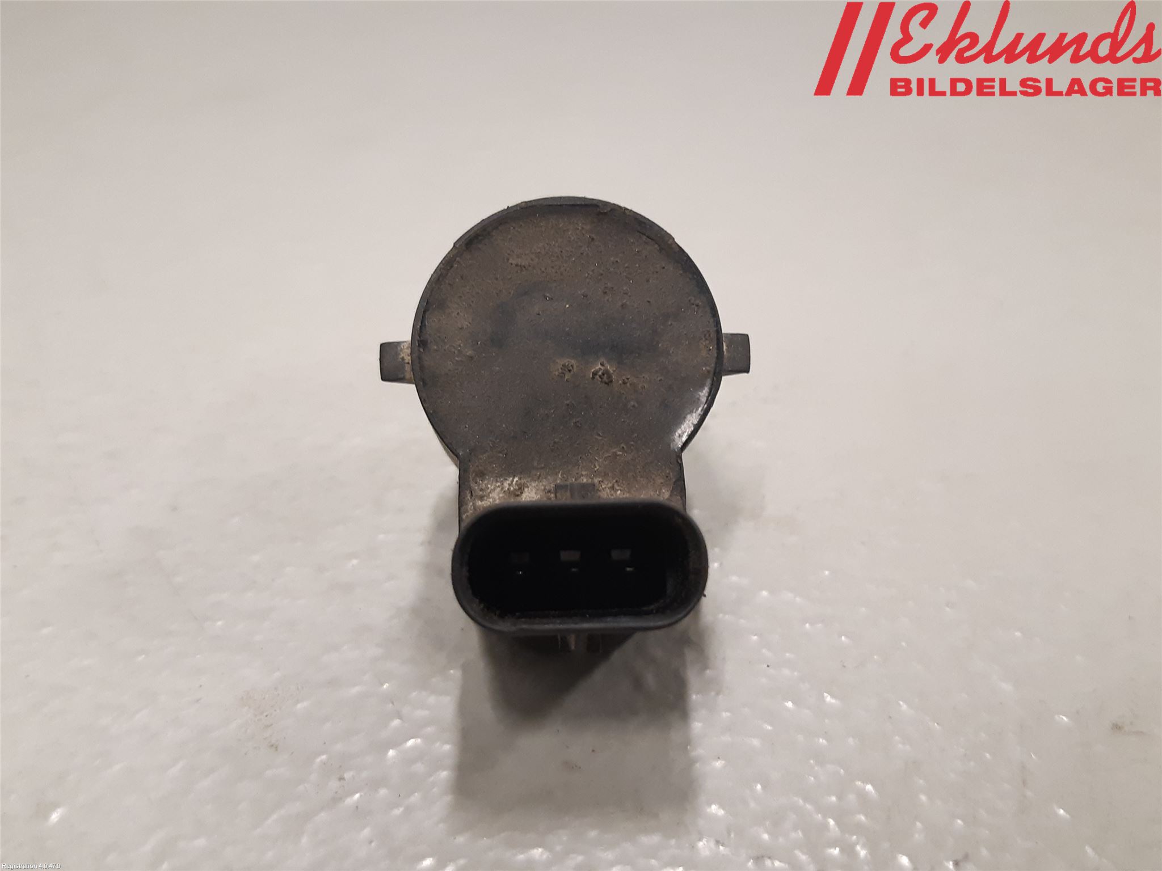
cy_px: 436
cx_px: 581
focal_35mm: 26
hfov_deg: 67.3
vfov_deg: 53.1
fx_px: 873
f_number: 1.7
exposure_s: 1/50
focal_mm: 3.93
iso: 200
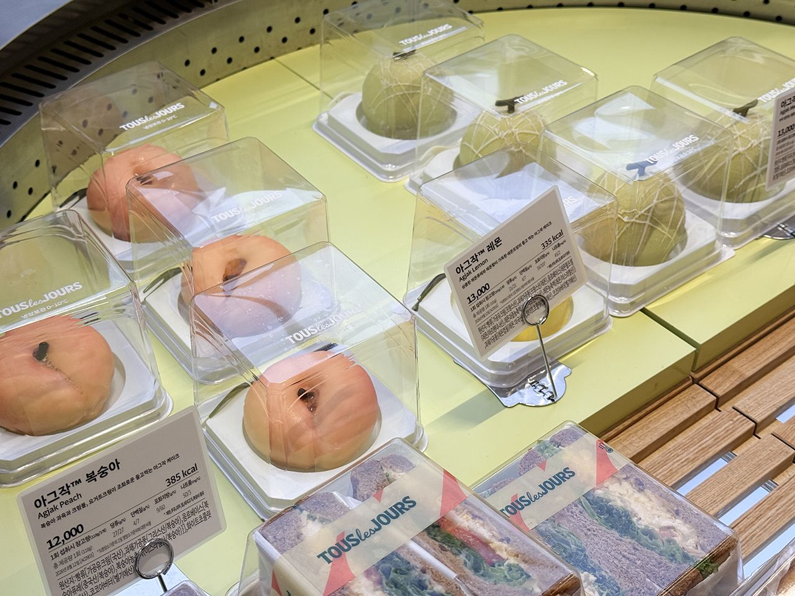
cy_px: 298
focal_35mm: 48
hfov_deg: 39.7
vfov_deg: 30.3
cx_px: 398
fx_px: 1102
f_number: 1.8
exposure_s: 1/600
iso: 64
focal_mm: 6.76
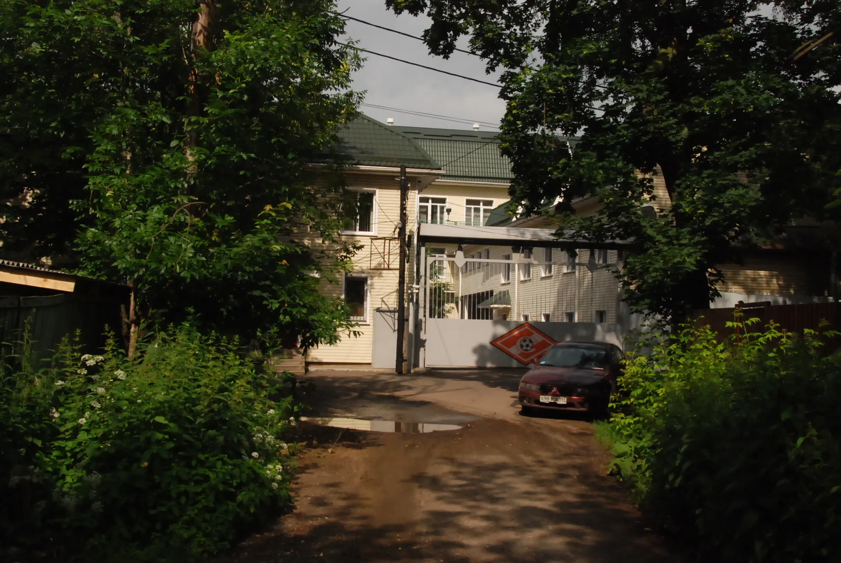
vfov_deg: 34.3
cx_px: 420
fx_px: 912
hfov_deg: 49.5
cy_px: 282
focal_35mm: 39
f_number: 14
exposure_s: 1/800
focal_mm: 26
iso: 1250
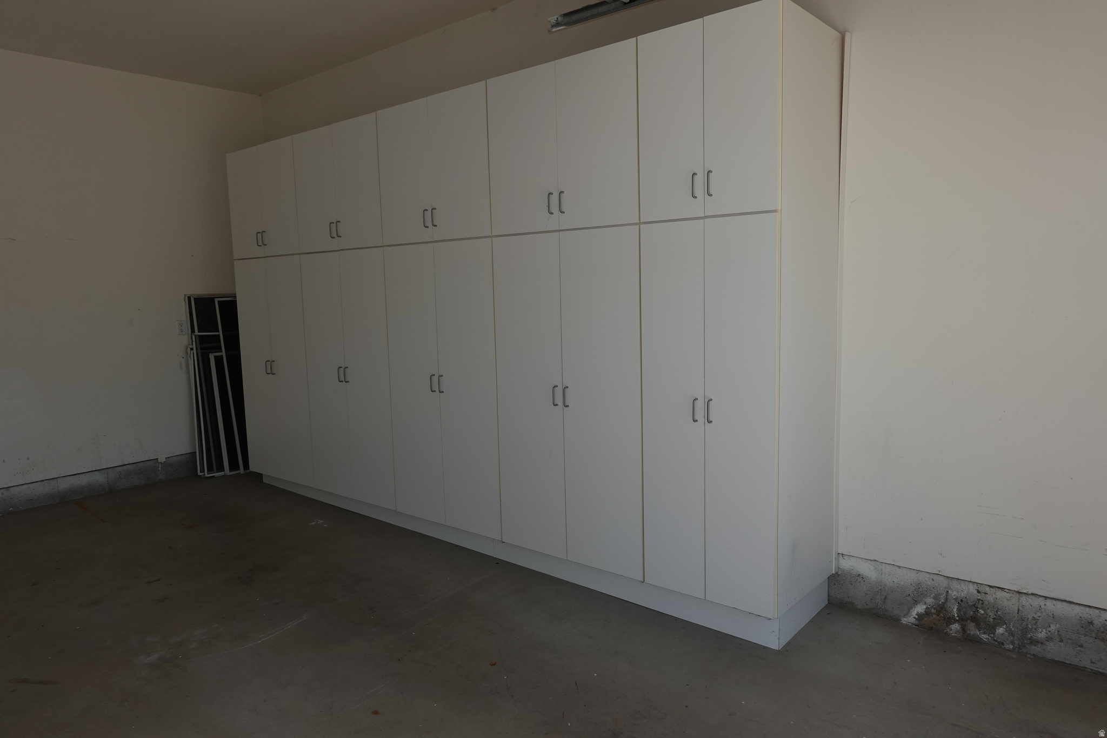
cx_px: 554
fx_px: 738
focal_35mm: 24
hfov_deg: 73.7
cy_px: 369
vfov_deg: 53.1
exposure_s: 1/500
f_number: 4
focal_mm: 9
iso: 125
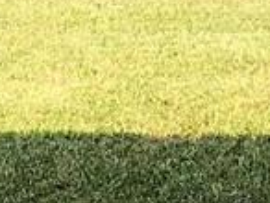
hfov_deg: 9.7
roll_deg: +0.4
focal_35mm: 203
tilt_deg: -0.9
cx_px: 239
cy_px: -262
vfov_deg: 7.0
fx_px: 1586
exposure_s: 1/705
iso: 25
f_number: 2.2
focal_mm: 4.15
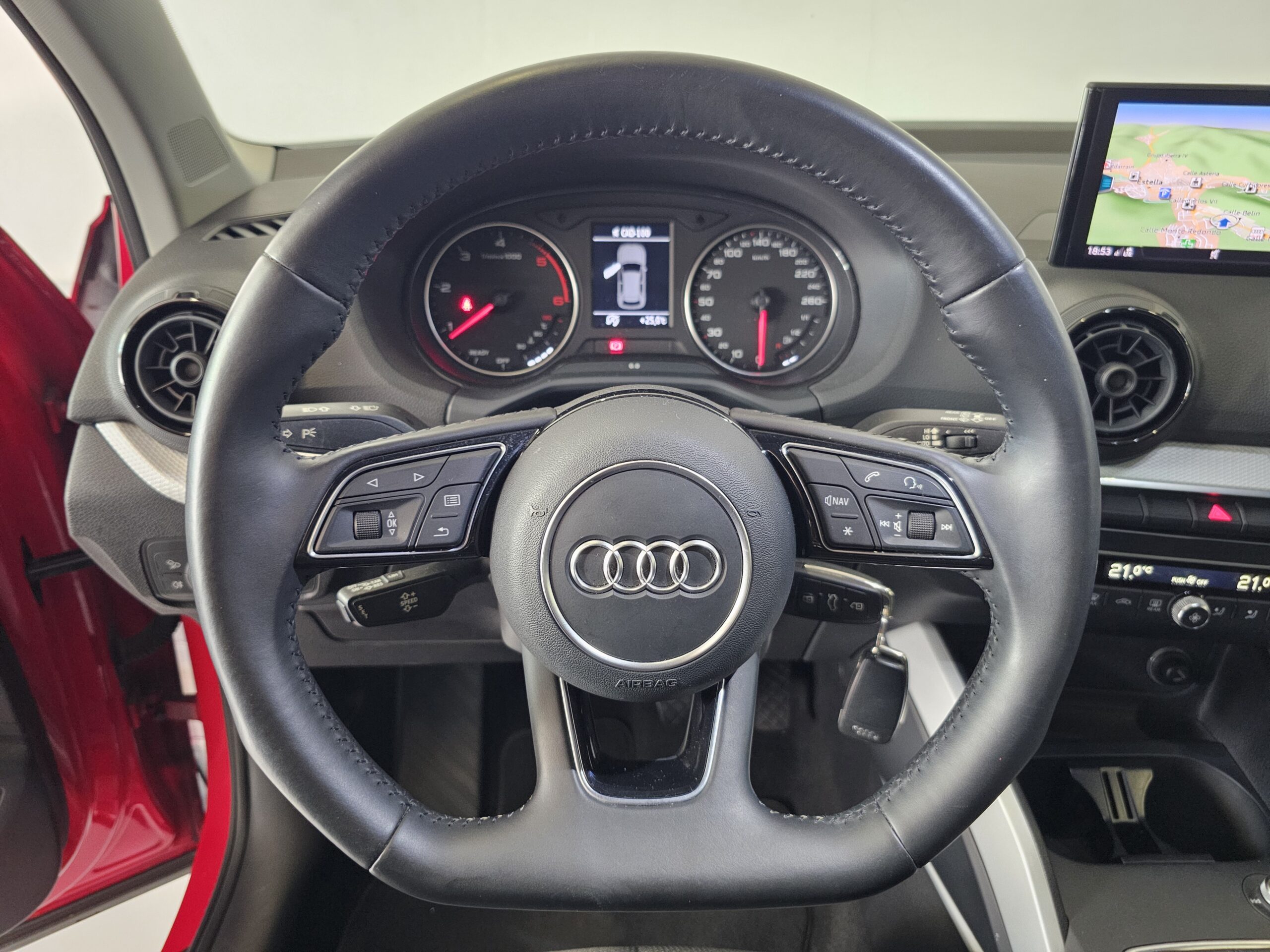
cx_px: 635
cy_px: 476
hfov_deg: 73.9
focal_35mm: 23
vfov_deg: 58.9
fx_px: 844
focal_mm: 6.3
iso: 640
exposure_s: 1/30
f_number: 1.7
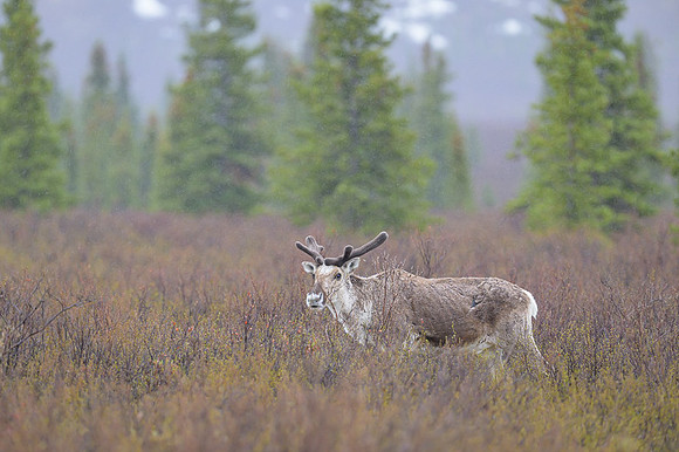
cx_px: 340
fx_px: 7540
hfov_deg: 5.2
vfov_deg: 3.4
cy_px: 226
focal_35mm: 400
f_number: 4
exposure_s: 1/800
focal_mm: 400
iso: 800
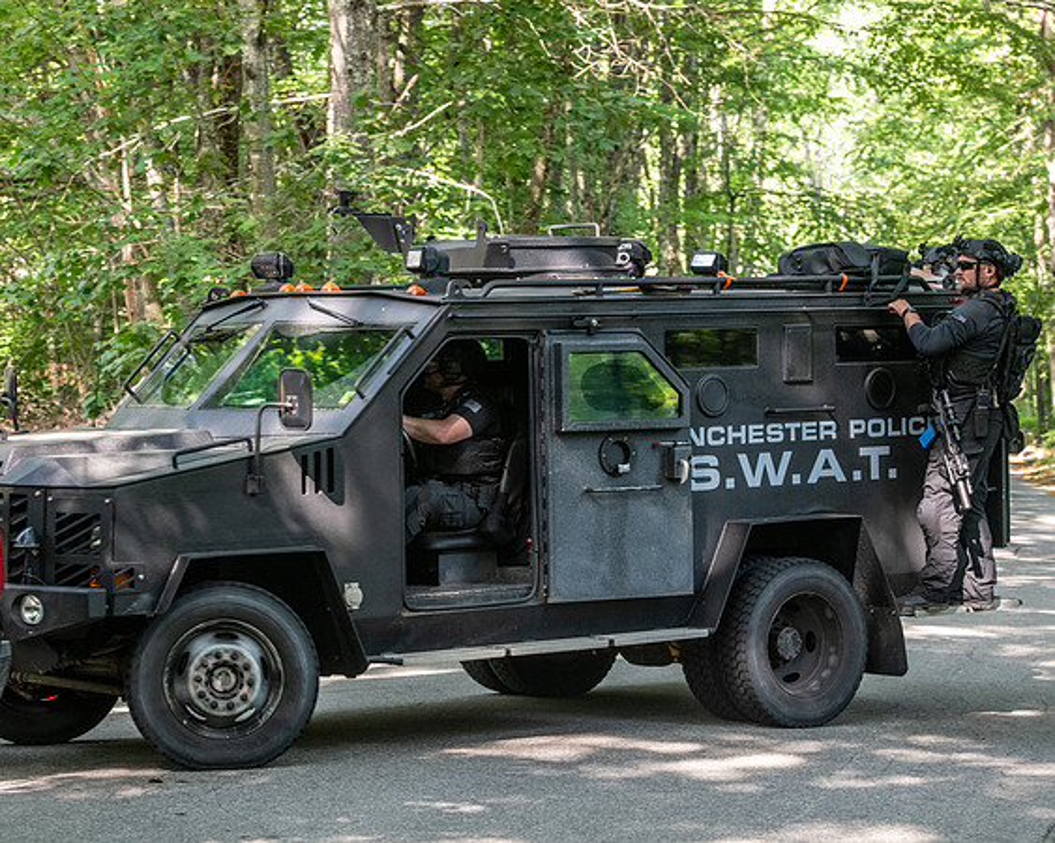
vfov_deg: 13.7
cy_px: 411
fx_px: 3507
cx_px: 474
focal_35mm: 112
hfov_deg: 17.1
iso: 1600
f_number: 6.3
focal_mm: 92
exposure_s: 1/125
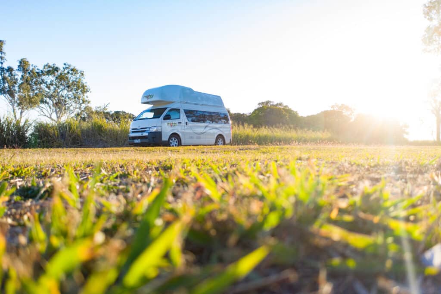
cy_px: 147
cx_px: 220
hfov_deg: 65.5
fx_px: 343
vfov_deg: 46.4
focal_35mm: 28
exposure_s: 1/640
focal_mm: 10.26
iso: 400
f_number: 2.8
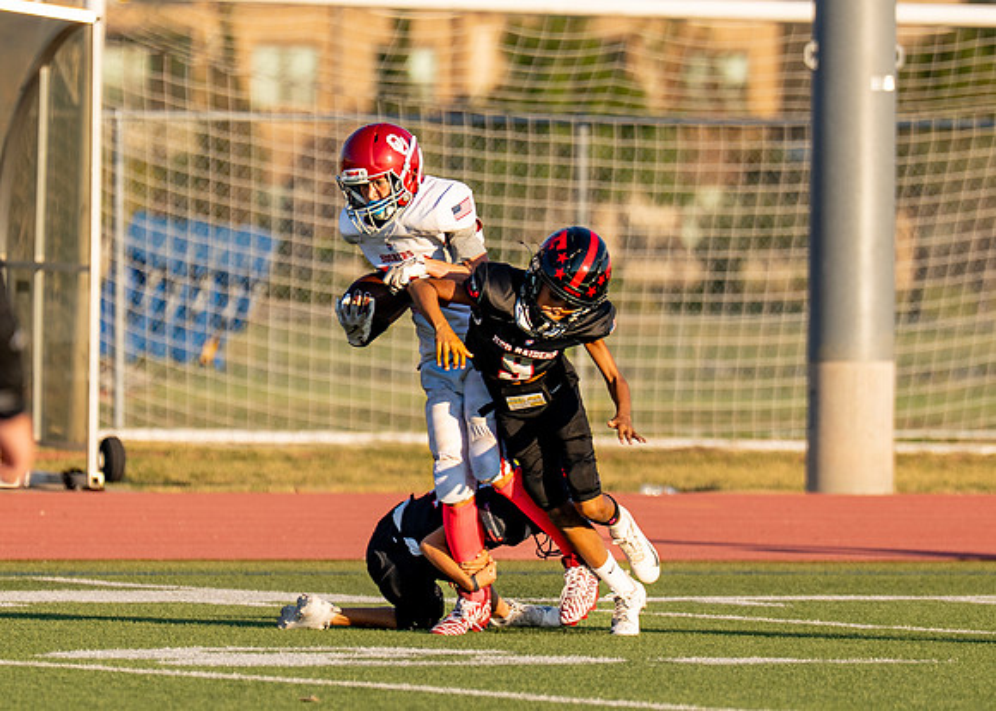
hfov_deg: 3.5
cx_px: 489
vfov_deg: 2.5
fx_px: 16485
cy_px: 446
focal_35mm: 583
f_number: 2.8
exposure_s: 1/1250
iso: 100
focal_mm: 200
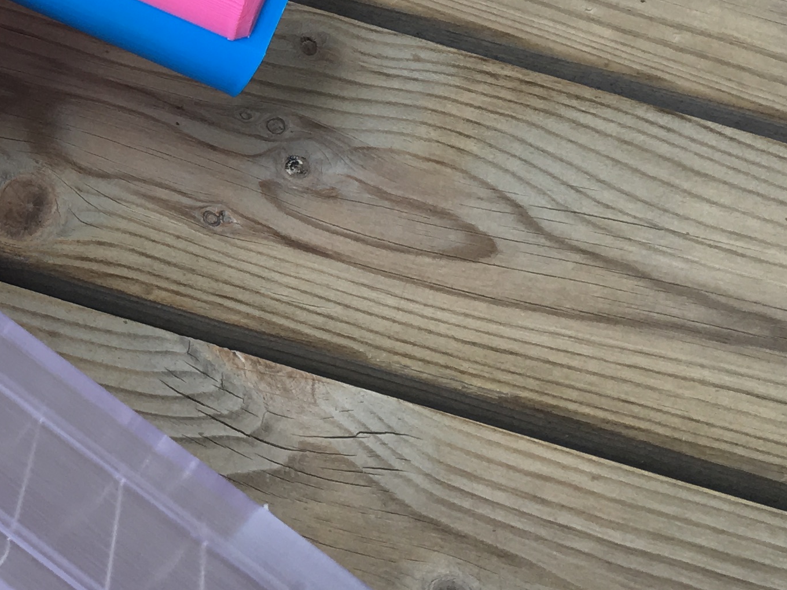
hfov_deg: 20.8
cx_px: -223
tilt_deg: -54.3
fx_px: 1955
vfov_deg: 16.9
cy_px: 65
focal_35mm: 86
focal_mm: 4.15
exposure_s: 1/100
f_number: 2.2
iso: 32
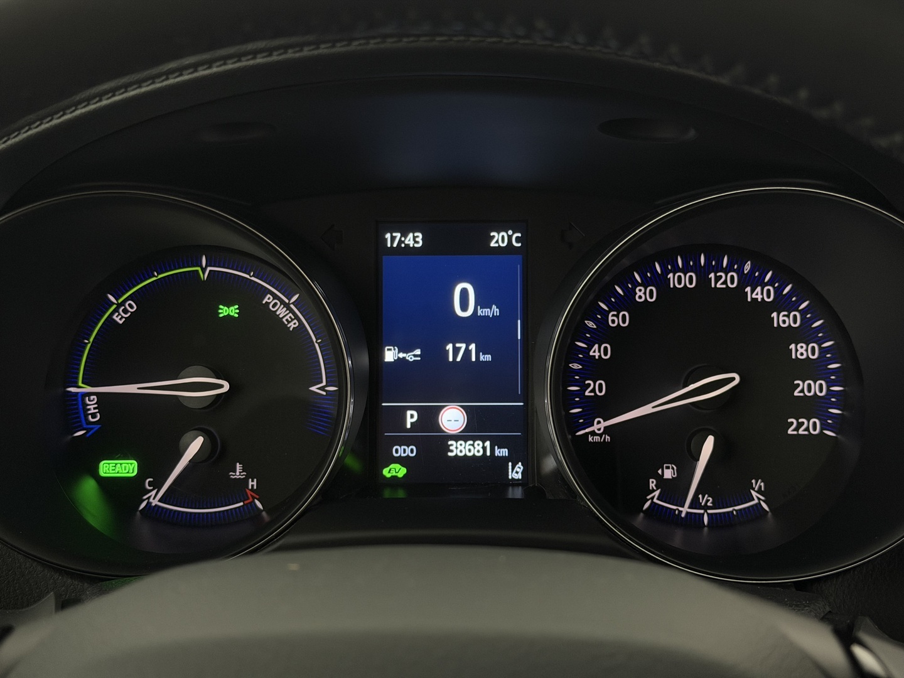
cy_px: 339
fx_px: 1254
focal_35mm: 48
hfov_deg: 39.7
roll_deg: +0.0
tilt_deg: -22.4
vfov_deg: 30.3
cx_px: 452
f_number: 1.78
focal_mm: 6.76
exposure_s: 1/33
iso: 500
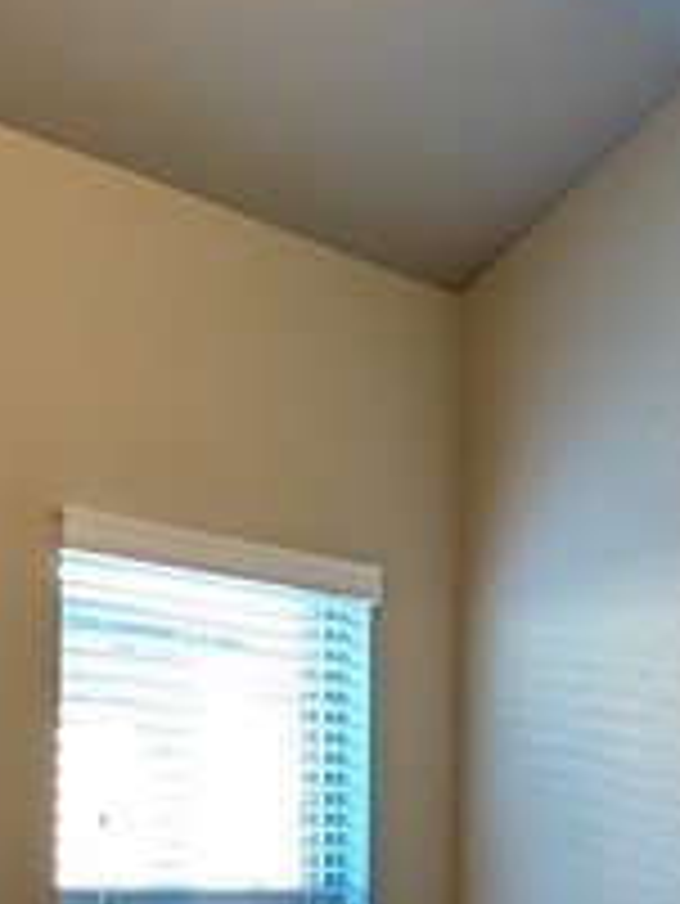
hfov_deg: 24.0
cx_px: 281
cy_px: 902
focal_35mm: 61
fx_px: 1596
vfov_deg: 29.6
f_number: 1.7
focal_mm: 2.02
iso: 146
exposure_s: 1/60
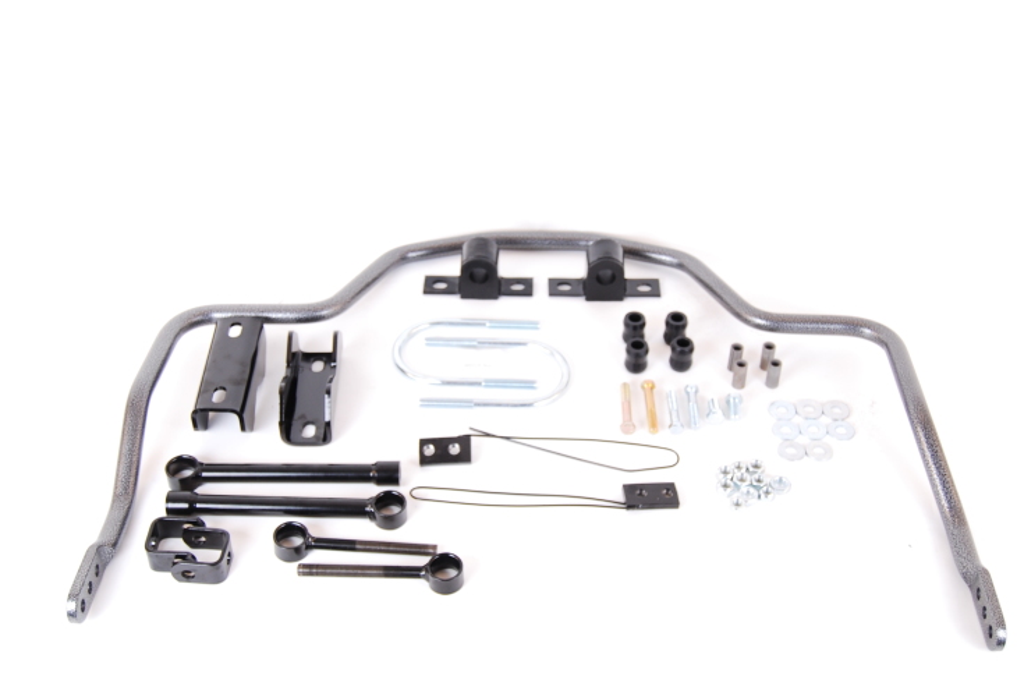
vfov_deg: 29.4
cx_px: 529
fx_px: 1302
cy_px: 334
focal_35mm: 46
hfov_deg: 42.7
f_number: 4.2
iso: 200
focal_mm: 28
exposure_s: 1/40
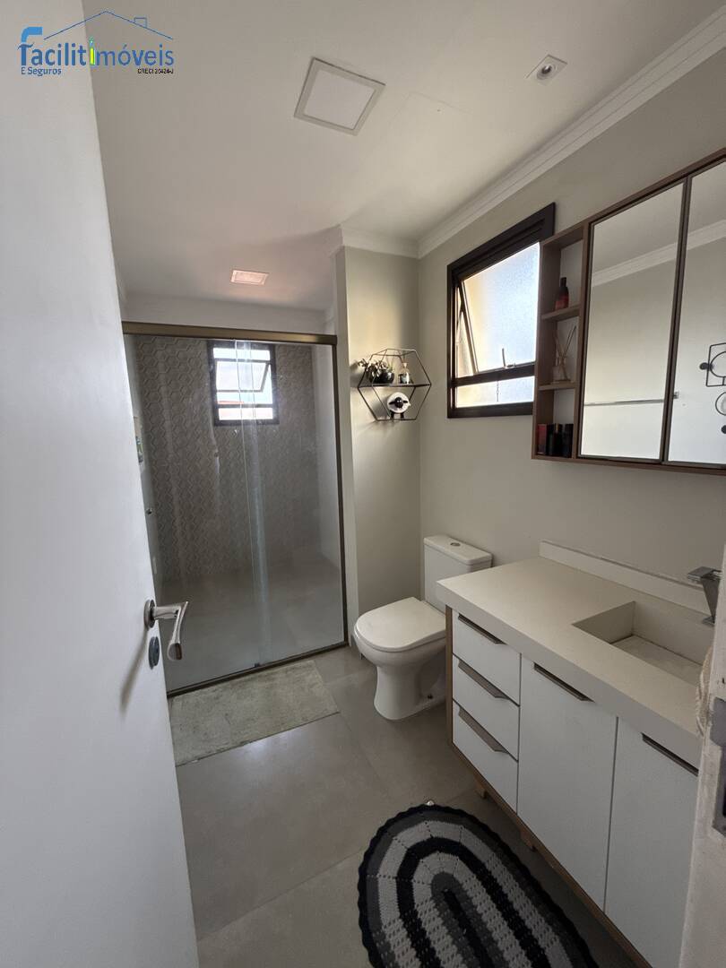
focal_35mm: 14
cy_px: 484
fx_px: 391
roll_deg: +1.3
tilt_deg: -8.7
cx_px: 363
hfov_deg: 85.7
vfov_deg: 102.1
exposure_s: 1/120
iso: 500
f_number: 2.2
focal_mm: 2.22
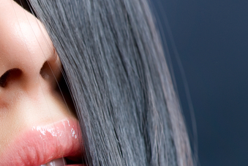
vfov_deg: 4.4
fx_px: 2129
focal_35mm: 309
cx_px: -61
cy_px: 143
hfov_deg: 6.6
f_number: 10
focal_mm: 105
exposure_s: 1/160
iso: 125
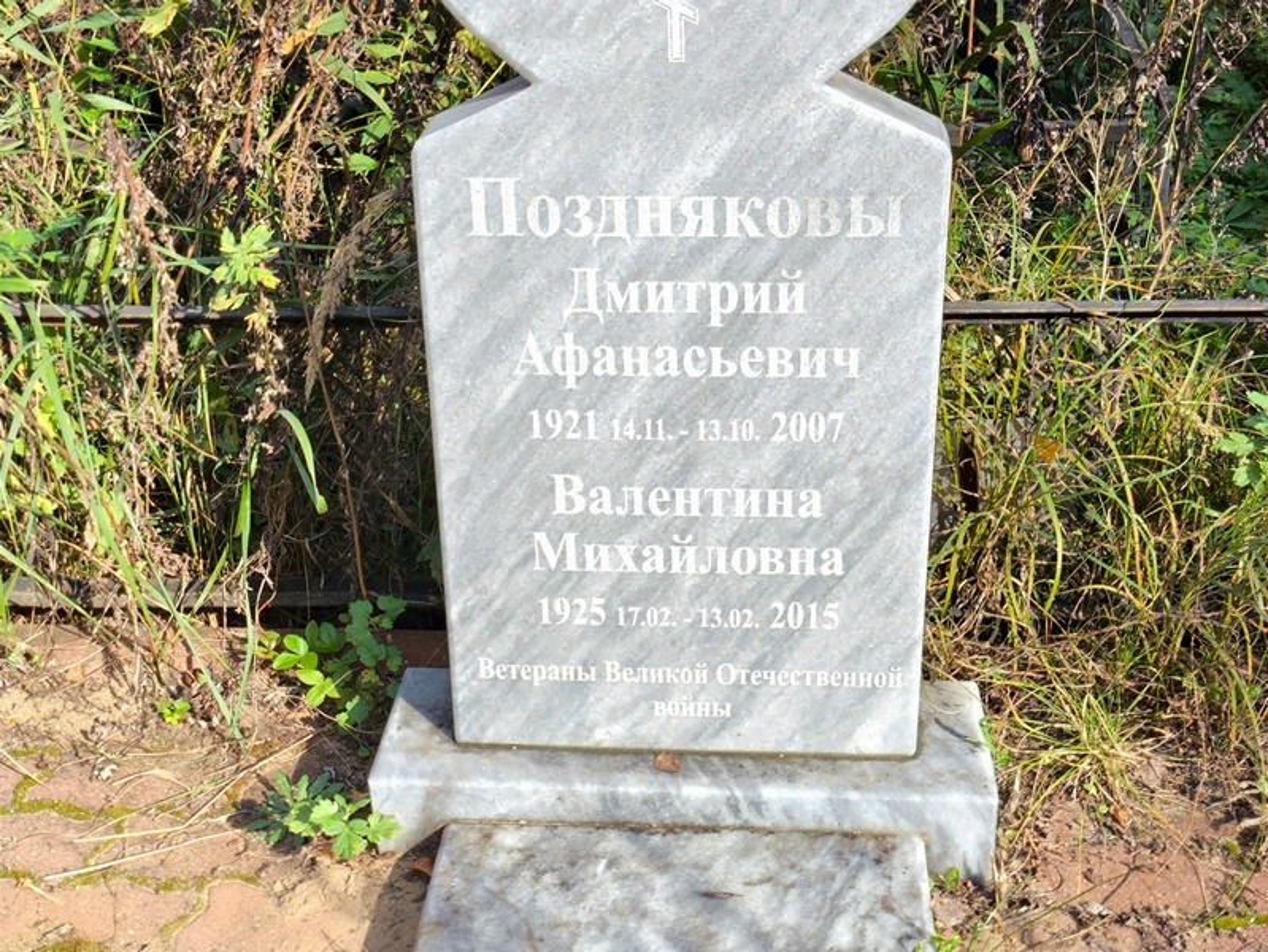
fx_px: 1832
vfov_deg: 29.1
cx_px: 634
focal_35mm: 50
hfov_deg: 38.2
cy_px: 476
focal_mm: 4.71
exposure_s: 1/421
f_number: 1.7
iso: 50
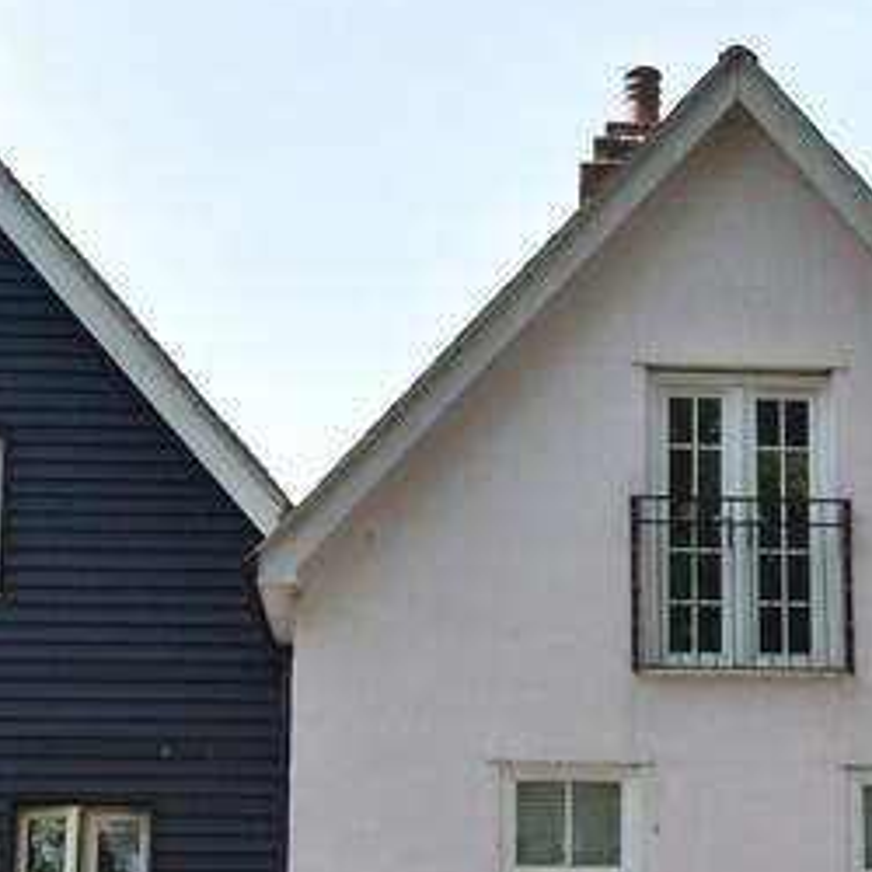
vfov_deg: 17.7
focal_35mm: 94
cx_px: 799
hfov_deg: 18.2
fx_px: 2679
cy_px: 1003
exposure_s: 1/125
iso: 100
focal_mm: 18
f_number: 5.6
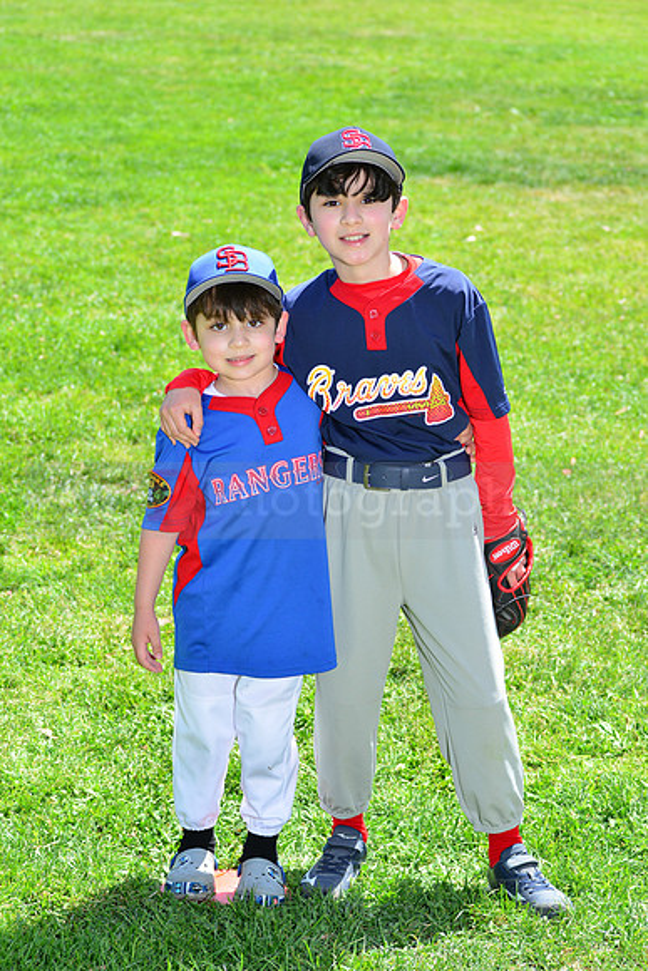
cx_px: 324
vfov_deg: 21.5
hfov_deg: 14.4
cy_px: 486
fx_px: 2563
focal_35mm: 95
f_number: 8
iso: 200
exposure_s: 1/200
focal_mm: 95
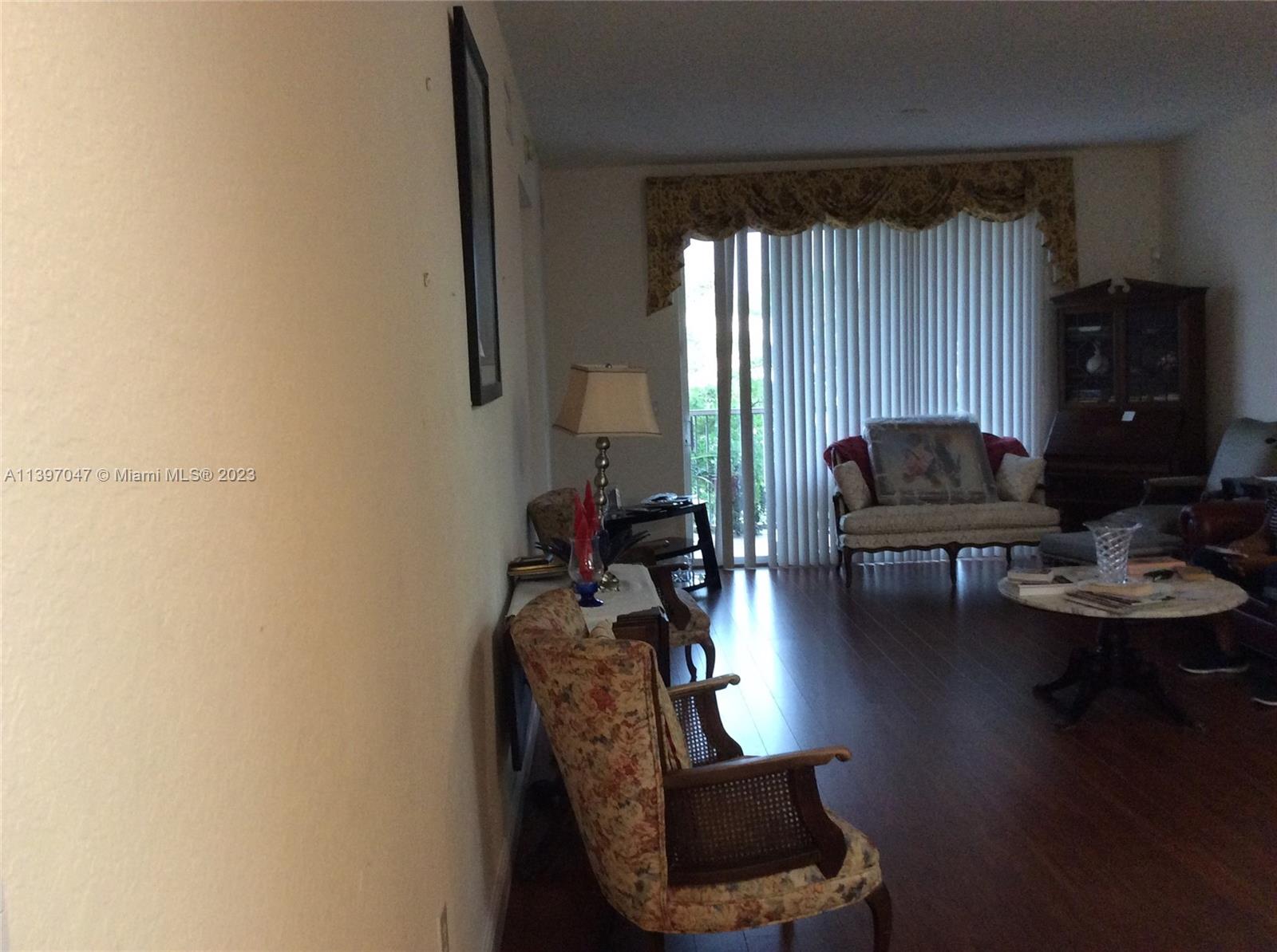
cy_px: 476
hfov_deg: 56.9
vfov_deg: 44.0
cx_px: 638
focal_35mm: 32
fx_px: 1178
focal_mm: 3.3
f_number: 2.4
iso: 200
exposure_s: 1/24
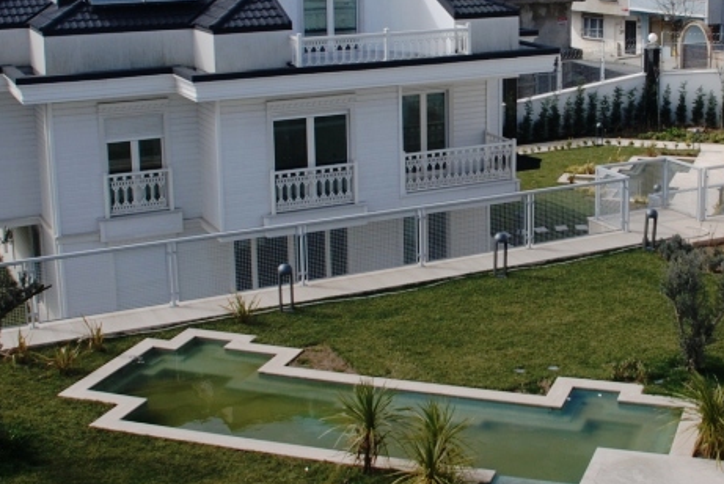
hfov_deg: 32.9
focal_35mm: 60
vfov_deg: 22.5
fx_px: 1207
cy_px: 131
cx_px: 518
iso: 100
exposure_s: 1/125
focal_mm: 18
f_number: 5.6
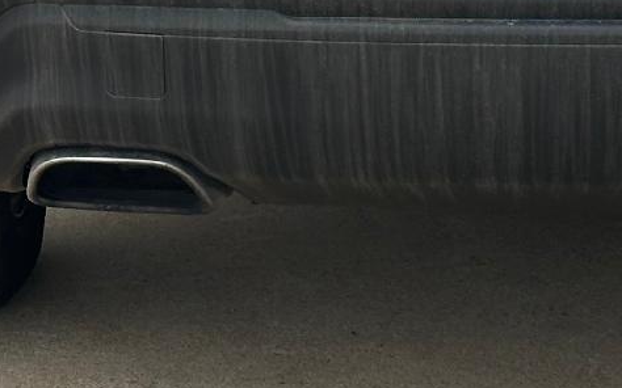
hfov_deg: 10.2
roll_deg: +0.0
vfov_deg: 6.3
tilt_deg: -12.3
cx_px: 496
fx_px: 3491
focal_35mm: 206
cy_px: -193
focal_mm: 6.86
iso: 64
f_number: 1.78
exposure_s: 1/2203
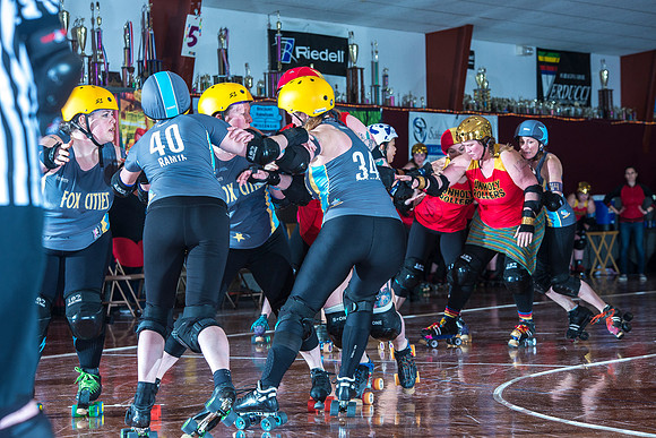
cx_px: 328
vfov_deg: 12.2
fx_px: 2041
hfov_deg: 18.3
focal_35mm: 112
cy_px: 219
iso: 800
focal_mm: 112
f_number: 7.1
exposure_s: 1/160
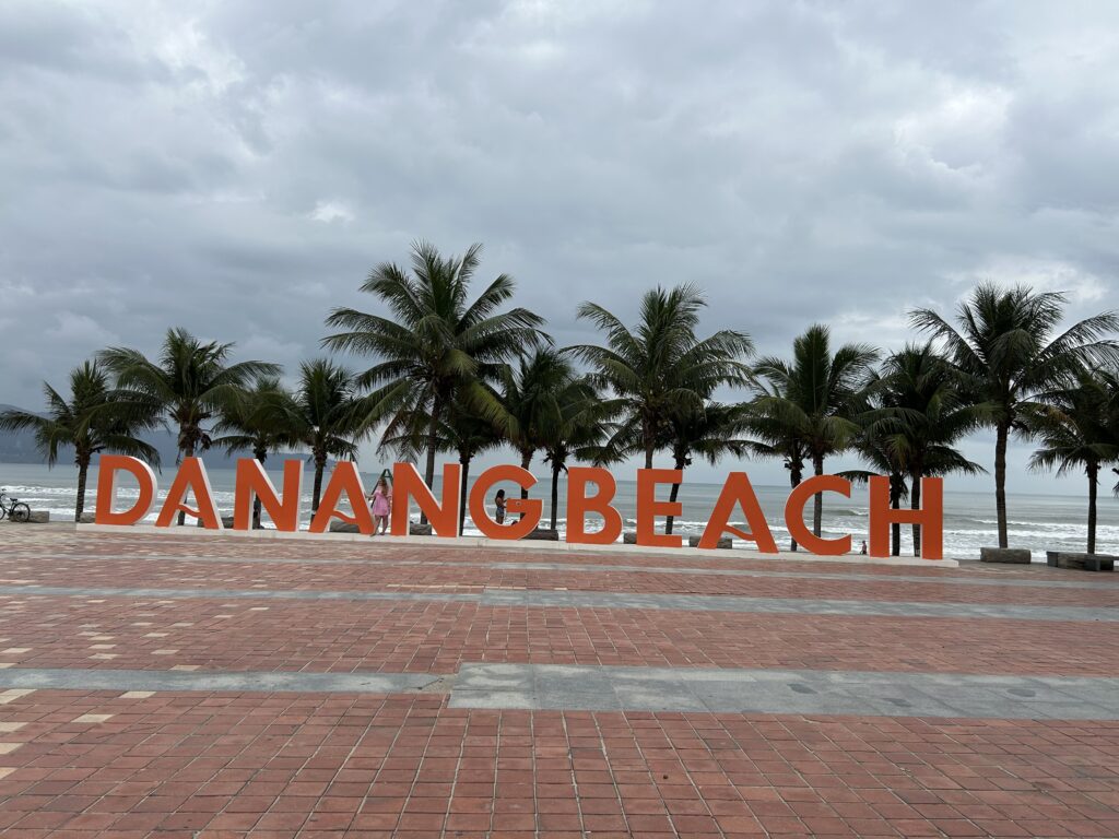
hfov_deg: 67.3
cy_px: 420
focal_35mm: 26
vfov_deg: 53.1
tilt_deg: +4.2
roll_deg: -1.3
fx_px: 840
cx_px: 560
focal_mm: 5.7
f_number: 1.5
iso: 50
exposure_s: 1/5319
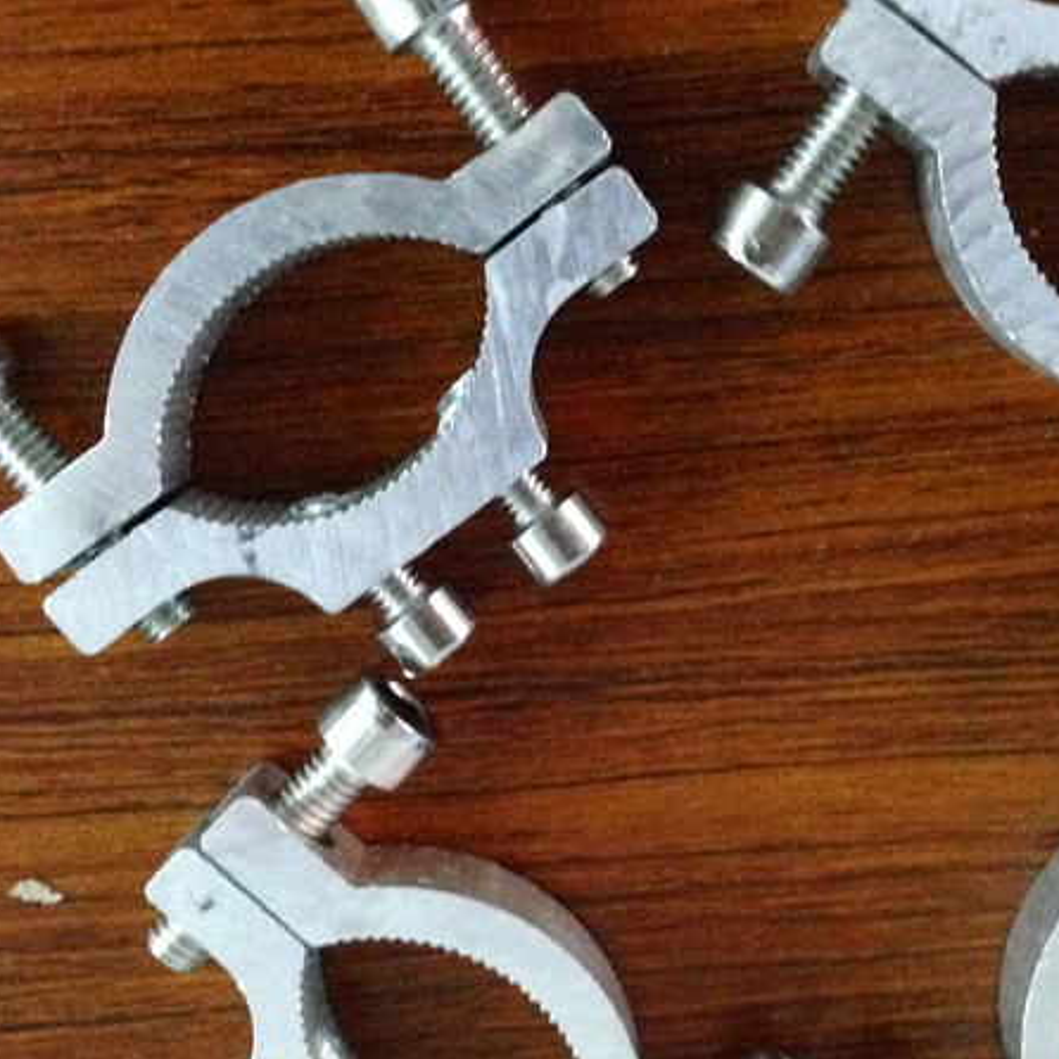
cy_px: 658
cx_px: 633
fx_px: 2111
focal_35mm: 61
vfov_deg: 28.1
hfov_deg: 28.1
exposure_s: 1/15
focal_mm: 4.12
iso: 800
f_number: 2.4
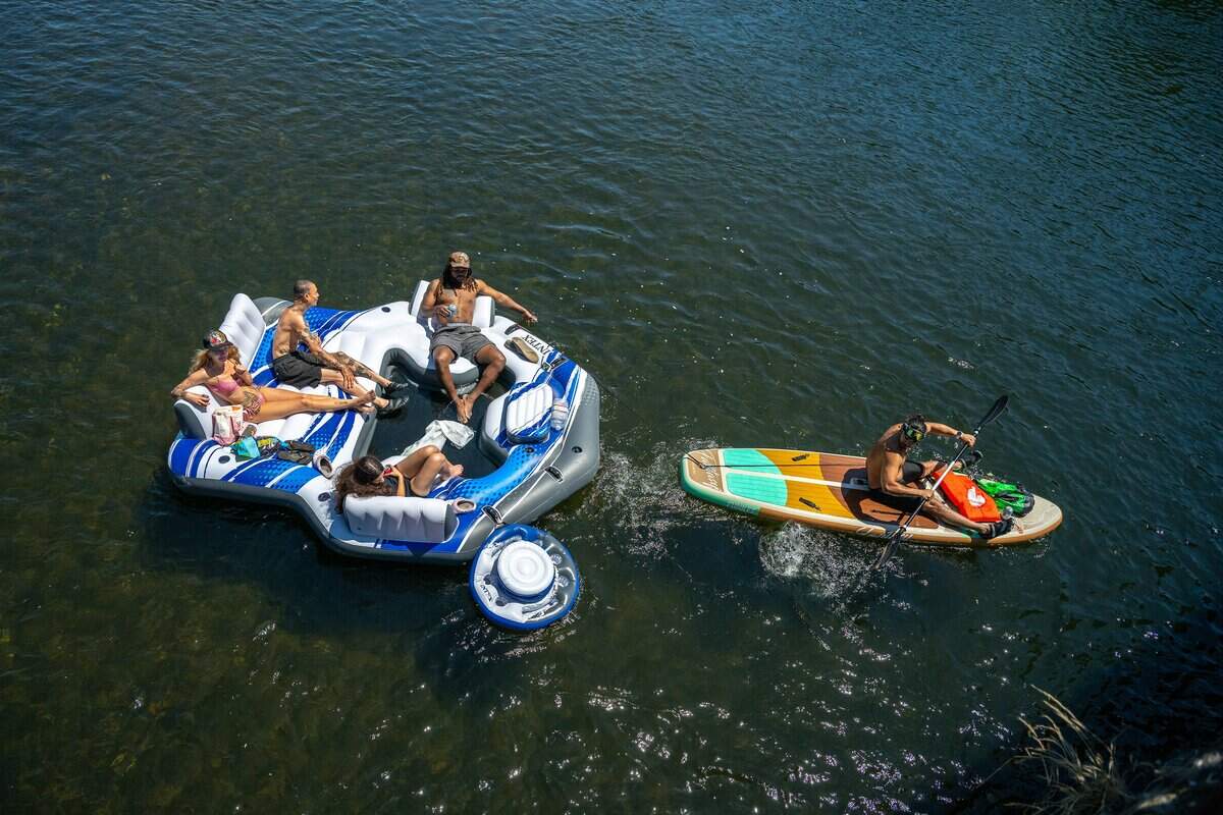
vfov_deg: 53.1
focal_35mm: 24
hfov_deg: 73.7
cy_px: 408
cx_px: 612
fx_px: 815
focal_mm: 24
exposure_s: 1/8000
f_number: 4
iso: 400
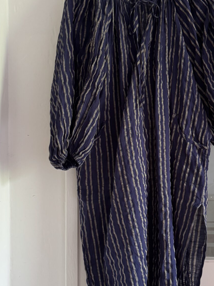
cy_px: 141
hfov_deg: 33.3
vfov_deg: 43.9
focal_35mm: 43
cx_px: 141
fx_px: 355
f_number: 1.78
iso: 500
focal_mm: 6.76
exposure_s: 1/60
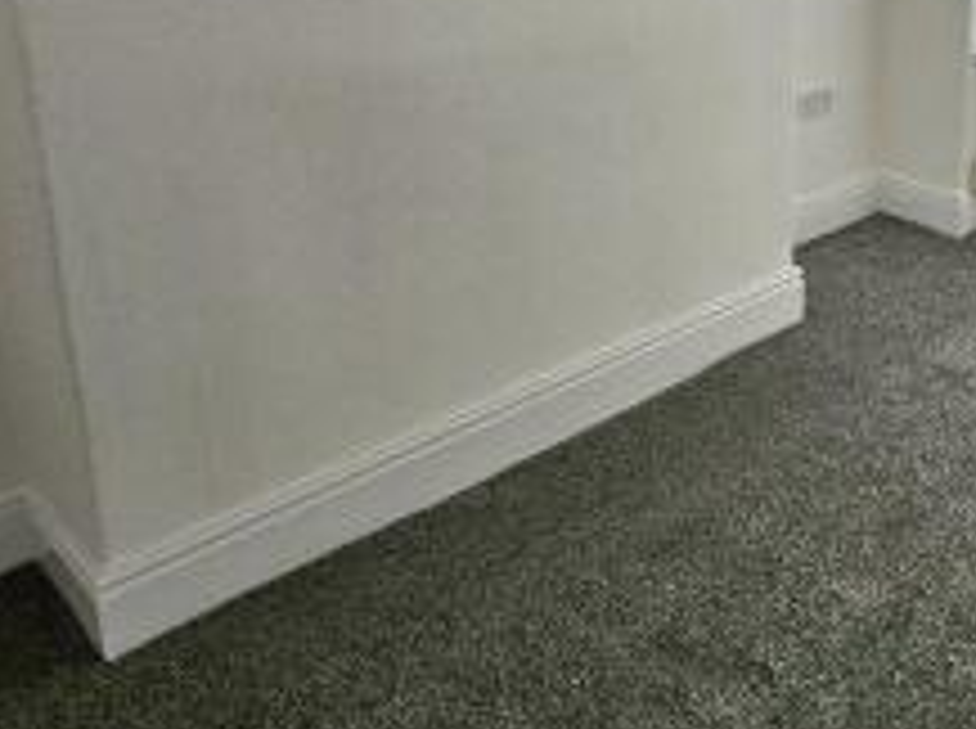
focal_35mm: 35
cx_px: 1005
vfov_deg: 37.5
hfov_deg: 43.9
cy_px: 52
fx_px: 985
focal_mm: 2.2
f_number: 2.2
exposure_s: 1/50.3
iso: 400
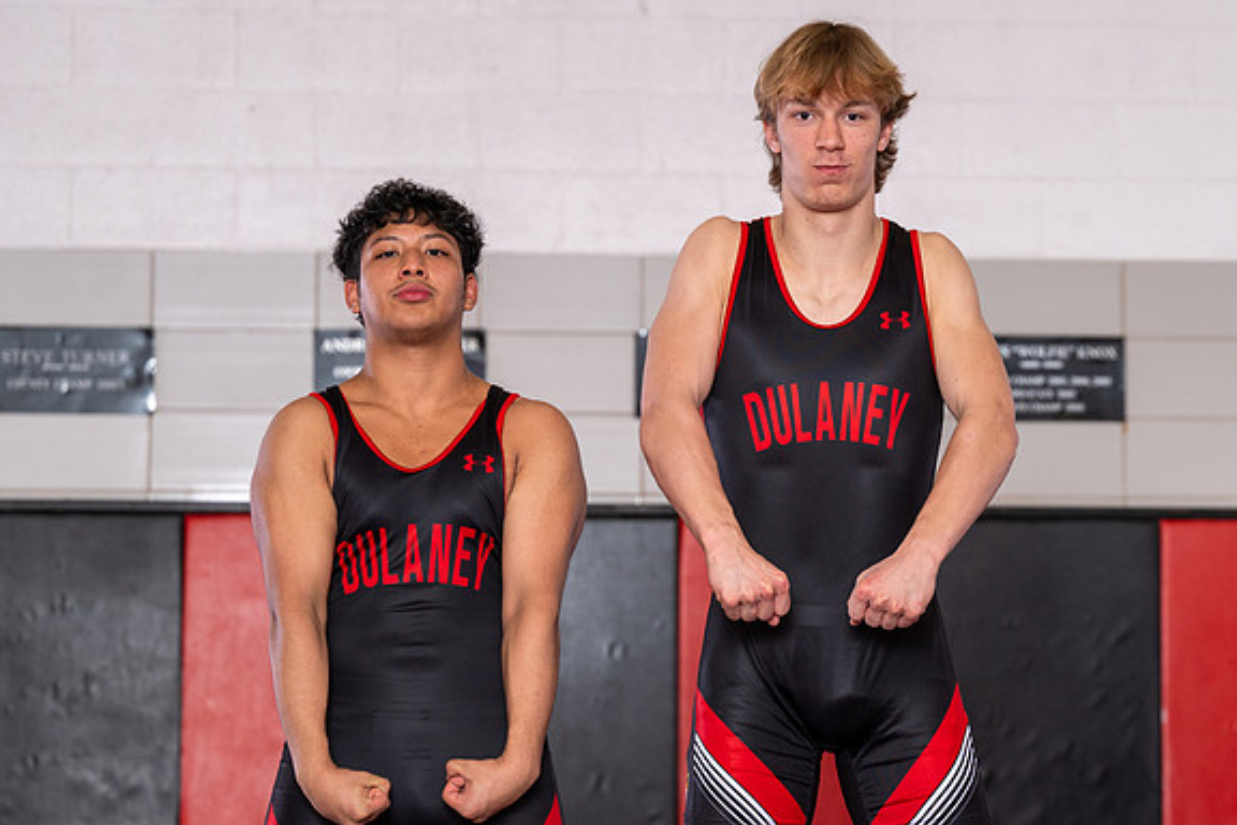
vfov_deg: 11.0
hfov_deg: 16.4
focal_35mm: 125
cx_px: 825
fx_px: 4295
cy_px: 455
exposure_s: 1/160
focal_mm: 85
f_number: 3.2
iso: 125
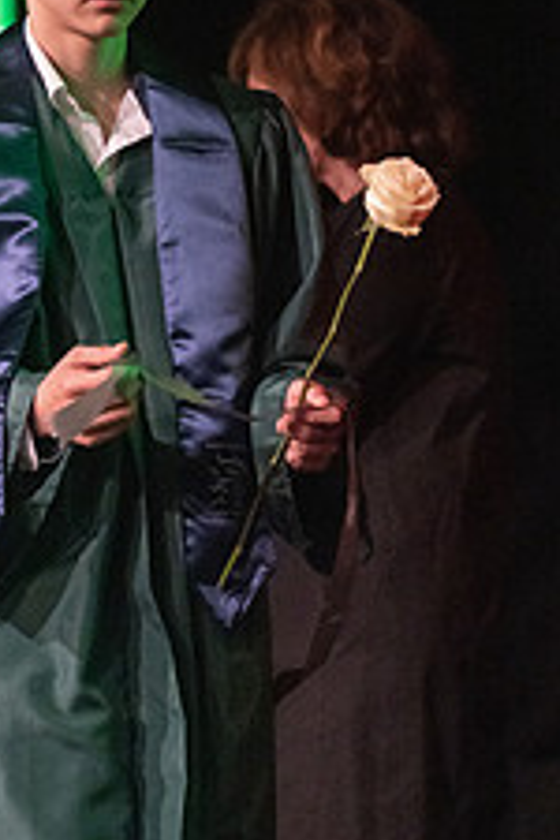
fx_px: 4526
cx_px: 30
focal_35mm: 194
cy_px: 71
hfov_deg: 7.1
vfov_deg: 10.5
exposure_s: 1/1000
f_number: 2.8
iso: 16000
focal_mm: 97
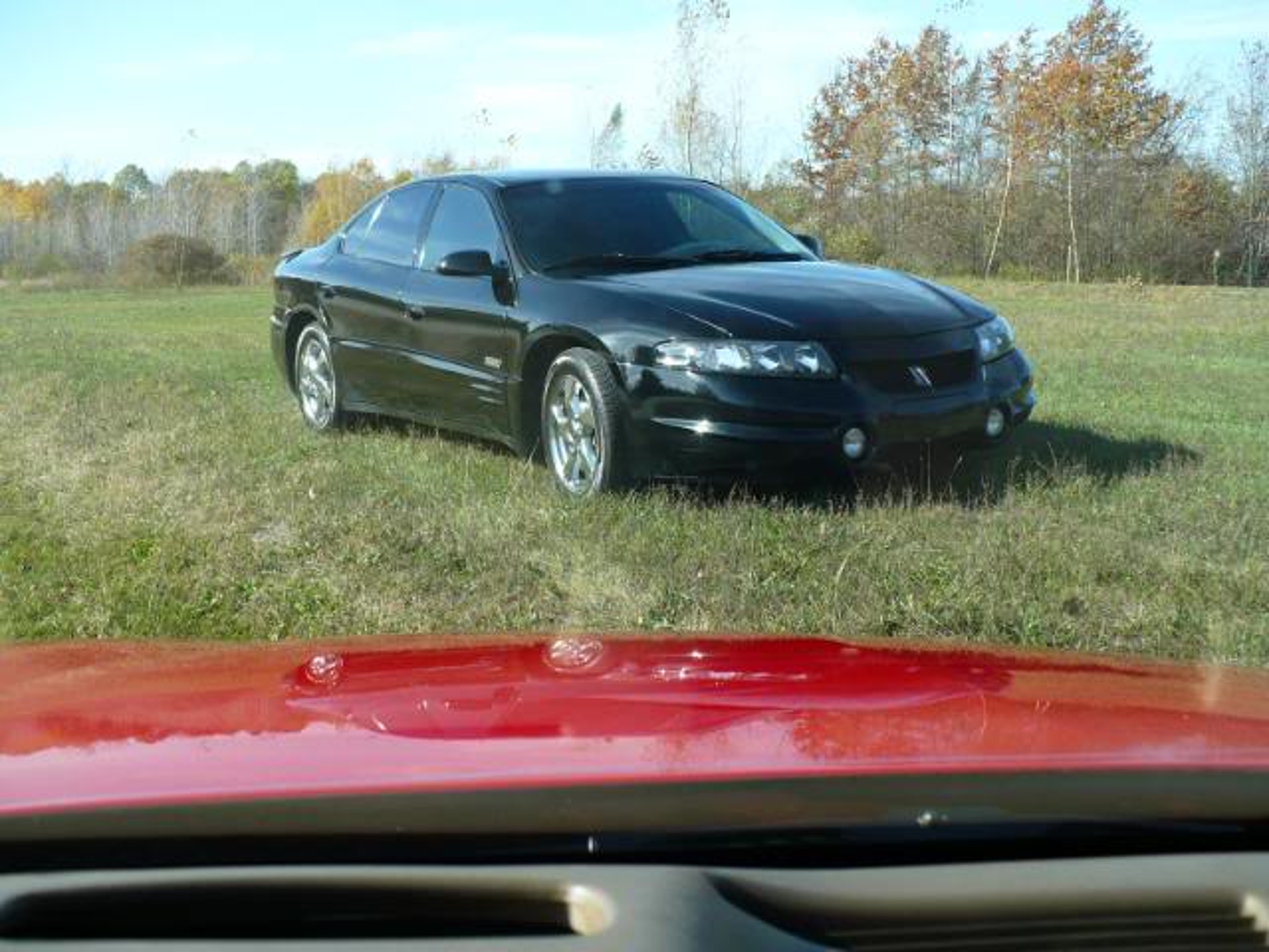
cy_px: 476
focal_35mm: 39
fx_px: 1430
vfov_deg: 36.8
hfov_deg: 47.9
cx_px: 634
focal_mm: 6.1
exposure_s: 1/400
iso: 100
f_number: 2.8
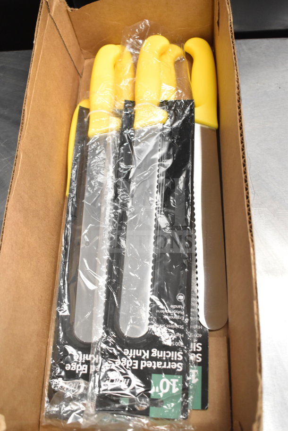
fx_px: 432
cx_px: 144
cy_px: 216
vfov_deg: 53.1
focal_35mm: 36
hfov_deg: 36.9
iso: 1800
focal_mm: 24
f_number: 4
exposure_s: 1/40
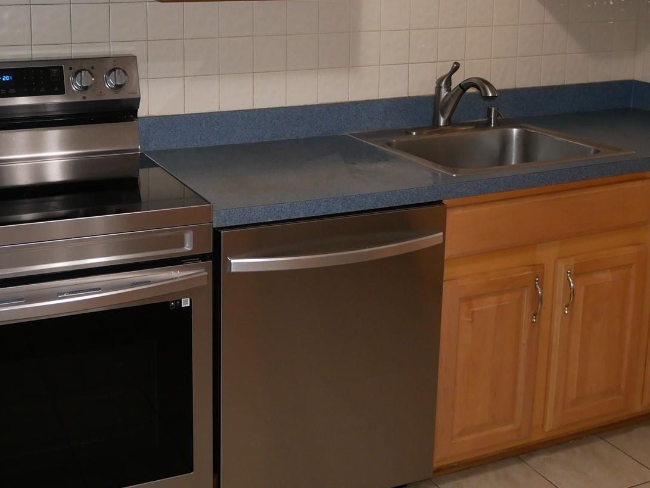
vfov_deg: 31.4
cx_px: 224
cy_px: 104
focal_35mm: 45
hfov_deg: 41.6
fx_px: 845
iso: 800
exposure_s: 1/60
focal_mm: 12
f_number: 3.5
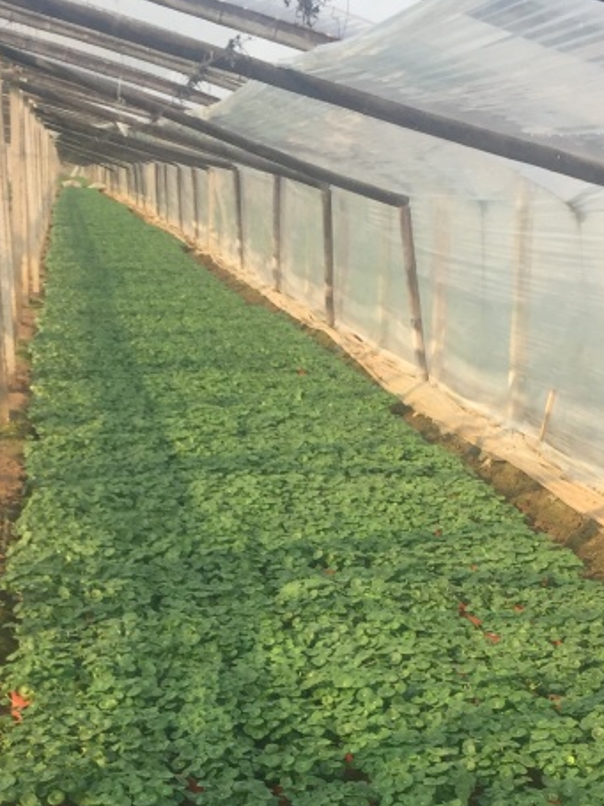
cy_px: 754
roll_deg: -2.1
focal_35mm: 68
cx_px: 250
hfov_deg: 21.6
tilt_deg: -19.2
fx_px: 1583
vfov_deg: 27.4
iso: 32
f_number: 2.2
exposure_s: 1/648
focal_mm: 4.15
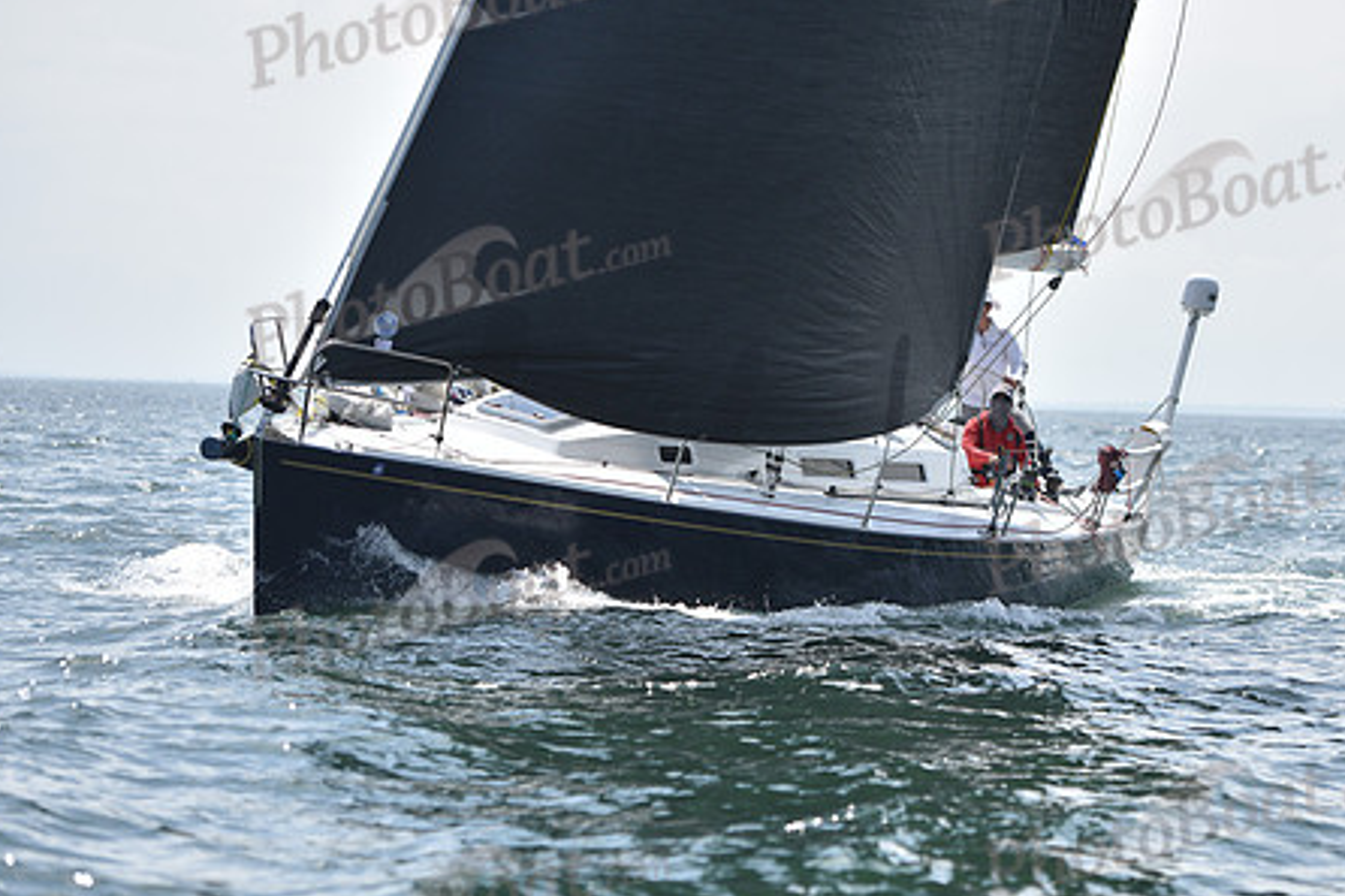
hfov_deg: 13.6
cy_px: 403
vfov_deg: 9.1
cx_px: 829
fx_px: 5639
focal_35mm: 151
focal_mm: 116
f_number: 3.2
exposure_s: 1/3200
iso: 200
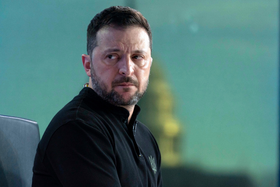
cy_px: 94
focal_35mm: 159
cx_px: 140
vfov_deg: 8.6
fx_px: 1237
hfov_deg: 12.9
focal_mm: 159
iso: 2000
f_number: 4.5
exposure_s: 1/320
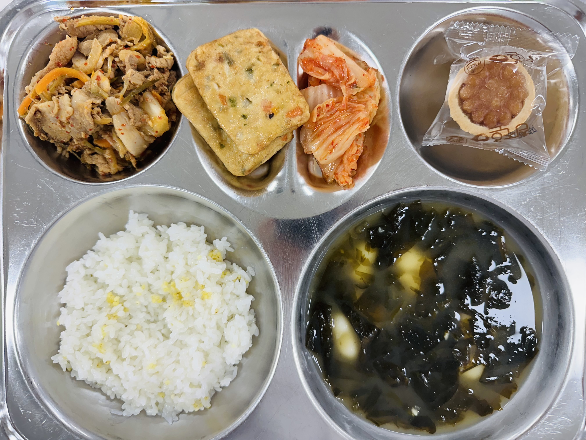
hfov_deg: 71.6
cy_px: 220
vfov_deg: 56.8
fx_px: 406
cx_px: 293
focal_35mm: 24
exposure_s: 1/120
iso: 125
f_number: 1.78
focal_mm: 6.86
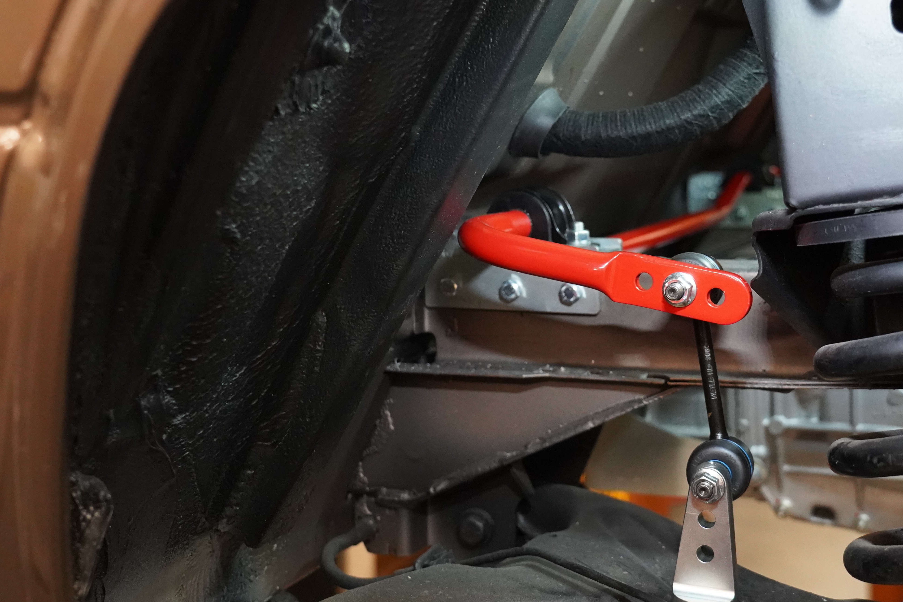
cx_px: 576
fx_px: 1354
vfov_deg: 25.1
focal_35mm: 54
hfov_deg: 36.6
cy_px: 273
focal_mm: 35
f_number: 4
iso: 8000
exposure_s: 1/160
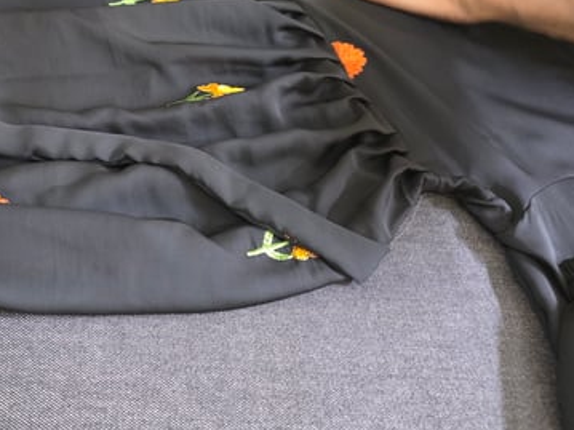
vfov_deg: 34.4
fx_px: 680
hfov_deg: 42.5
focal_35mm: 41
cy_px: 109
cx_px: 70
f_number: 1.7
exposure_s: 1/25
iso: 1250
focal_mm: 6.3
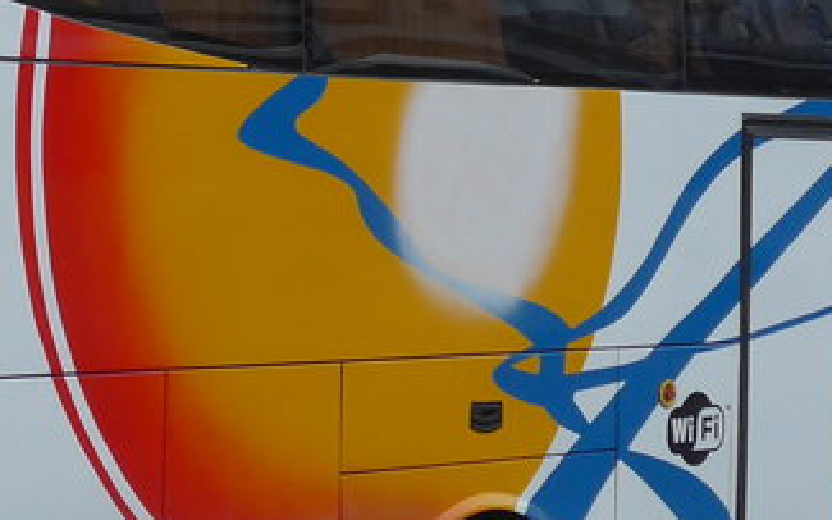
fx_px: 3899
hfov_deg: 12.2
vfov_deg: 7.6
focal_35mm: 172
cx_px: 256
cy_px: 97
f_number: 2.8
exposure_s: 1/60
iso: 160
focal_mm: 9
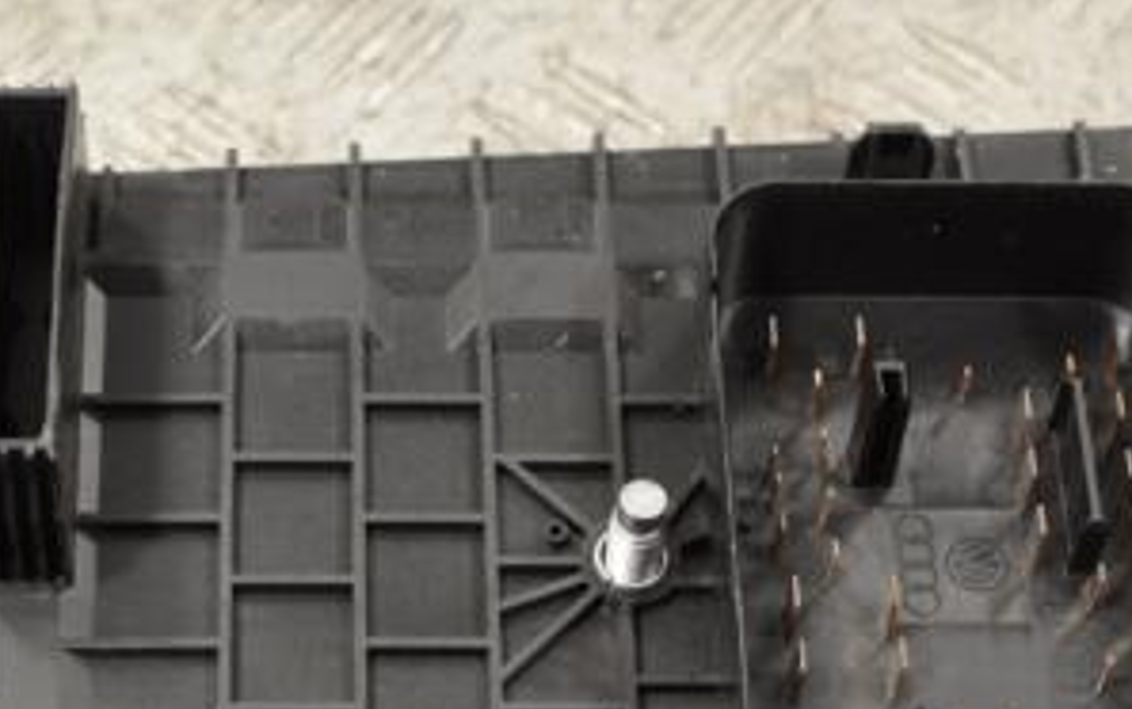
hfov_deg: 18.8
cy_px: 606
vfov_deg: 11.8
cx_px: 492
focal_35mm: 111
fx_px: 3426
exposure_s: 1/30
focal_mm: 36
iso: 280
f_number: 5
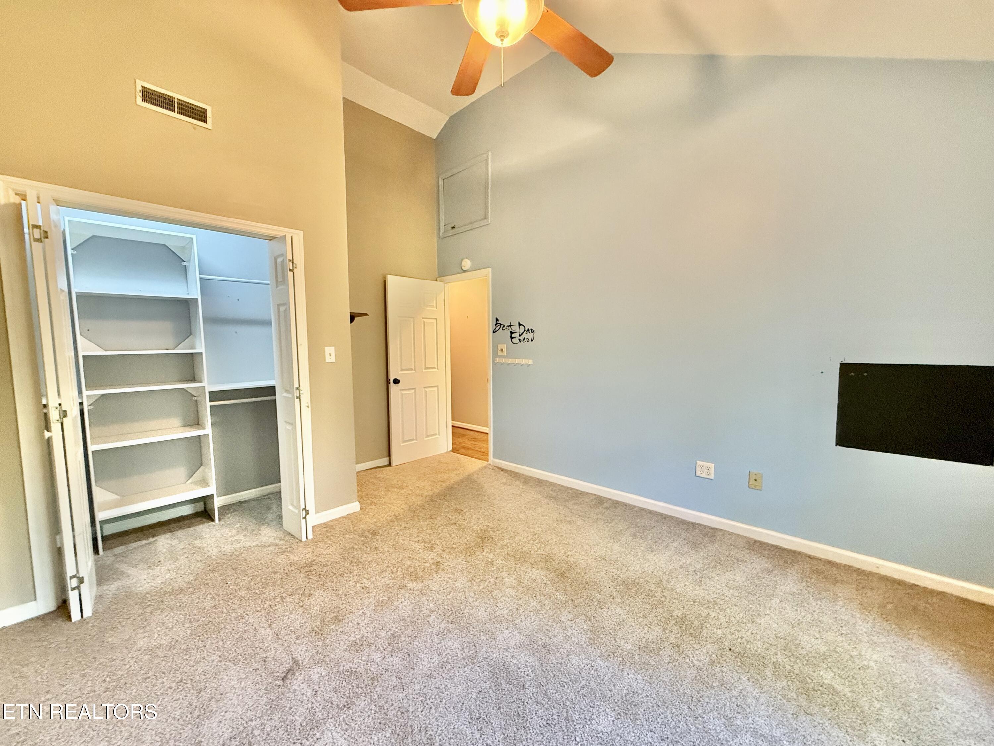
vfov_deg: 85.7
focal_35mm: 14
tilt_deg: -2.7
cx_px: 497
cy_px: 373
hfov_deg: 102.1
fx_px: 402
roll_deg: +0.2
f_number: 2.2
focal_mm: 2.22
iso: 500
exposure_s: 1/60
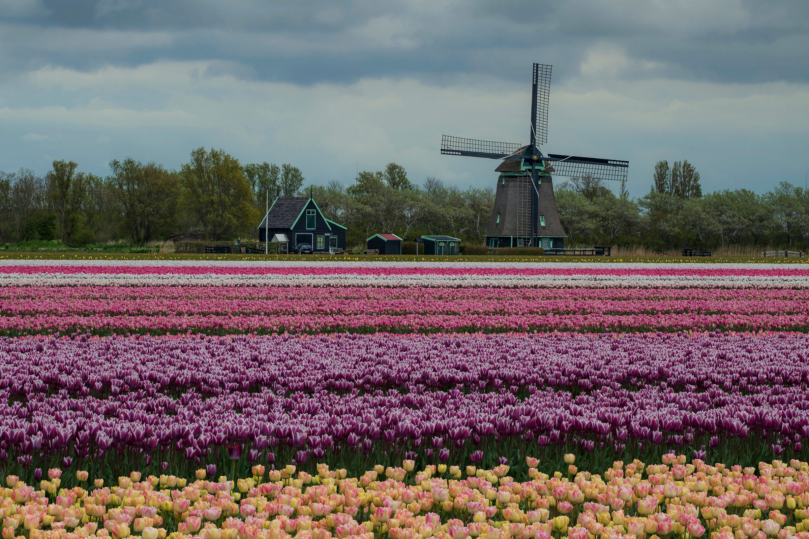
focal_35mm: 200
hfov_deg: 10.3
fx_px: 4494
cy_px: 270
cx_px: 404
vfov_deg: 6.9
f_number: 10
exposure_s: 1/250
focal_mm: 200
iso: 100
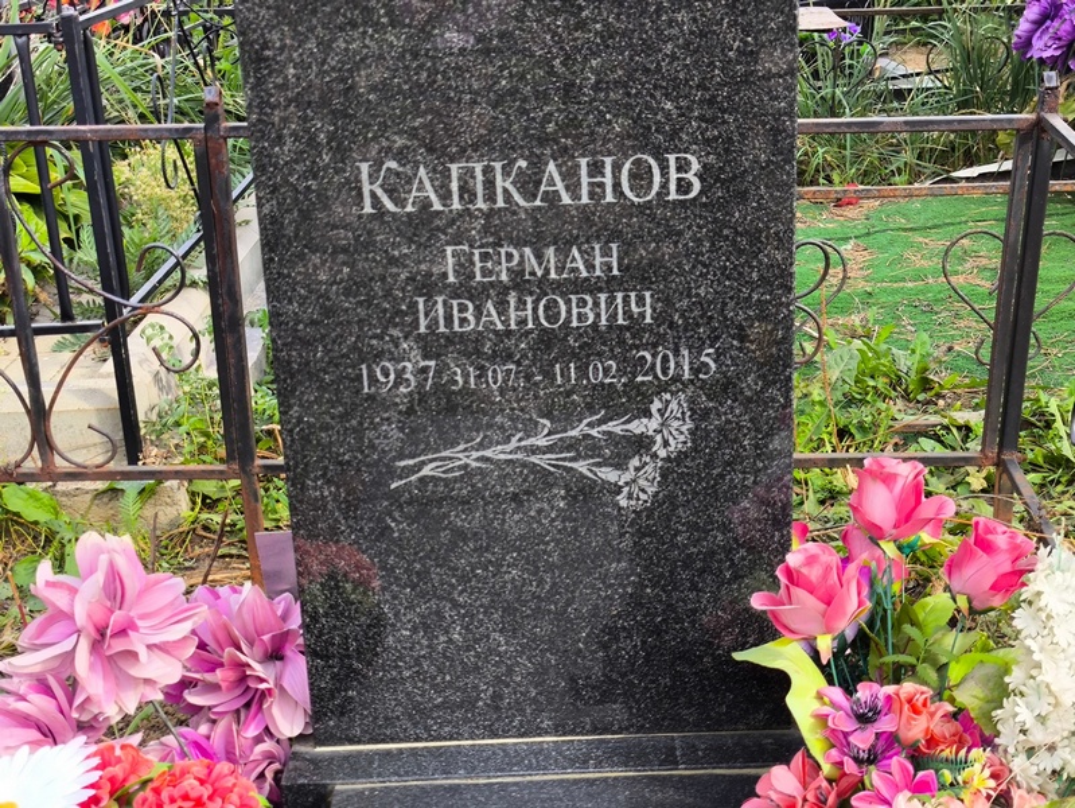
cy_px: 404
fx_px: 1553
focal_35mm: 50
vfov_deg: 29.1
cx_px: 538
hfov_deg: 38.2
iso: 50
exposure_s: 1/338
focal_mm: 4.71
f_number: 1.7
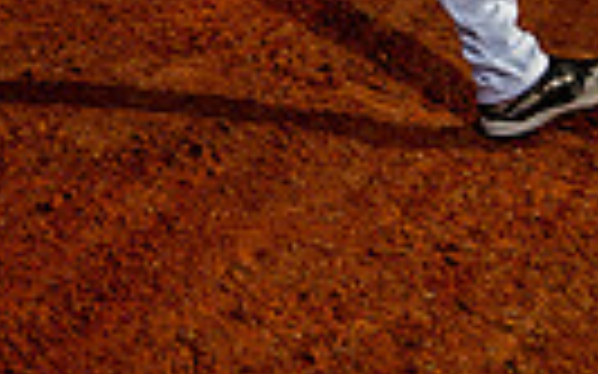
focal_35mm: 107
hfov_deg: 19.5
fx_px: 1743
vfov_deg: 10.2
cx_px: 326
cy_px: -590
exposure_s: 1/640
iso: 50
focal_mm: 31
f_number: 4
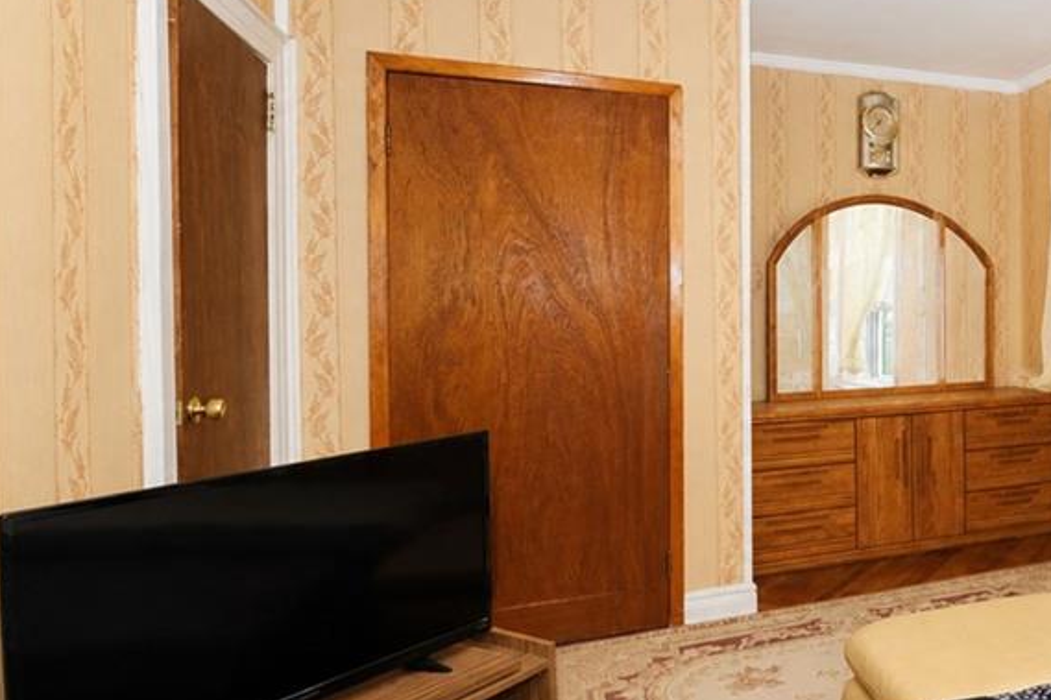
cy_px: 308
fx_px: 788
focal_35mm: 27
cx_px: 911
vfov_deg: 47.8
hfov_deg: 59.2
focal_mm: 10
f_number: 8
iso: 1600
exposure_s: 1/200
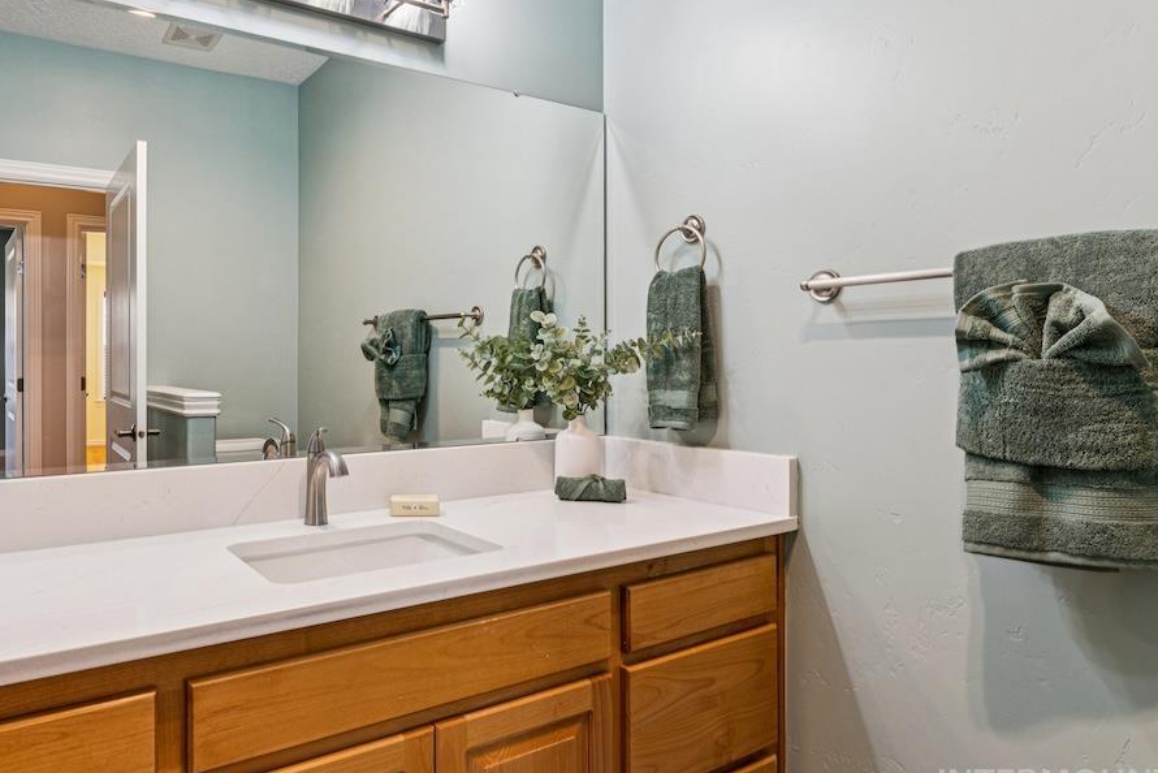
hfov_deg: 73.9
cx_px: 406
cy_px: 362
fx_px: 745
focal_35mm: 23
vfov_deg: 54.8
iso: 400
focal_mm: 16.1
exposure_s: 1/6
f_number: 13
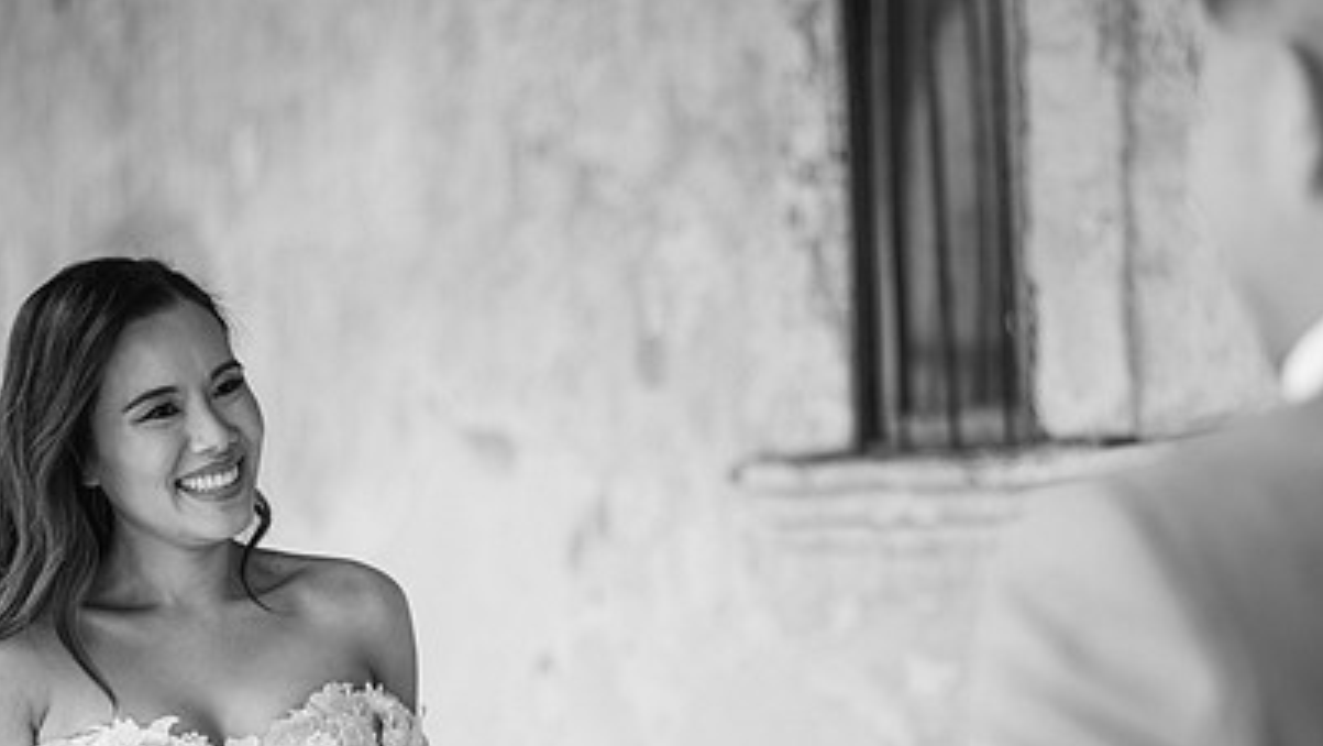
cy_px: 631
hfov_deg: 27.2
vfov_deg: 15.4
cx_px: 729
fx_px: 2738
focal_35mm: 78
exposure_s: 1/1000
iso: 100
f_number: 2
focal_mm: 50
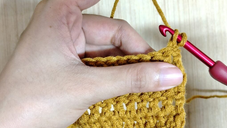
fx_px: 475
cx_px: 114
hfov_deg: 26.9
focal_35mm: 79
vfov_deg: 15.3
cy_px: 61
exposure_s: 1/33.3
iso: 800
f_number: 1.75
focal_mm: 5.25
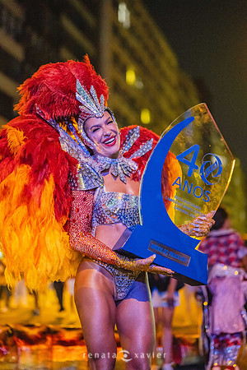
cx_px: 124
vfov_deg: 39.6
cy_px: 185
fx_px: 515
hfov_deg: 27.0
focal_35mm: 50
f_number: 1.2
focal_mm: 50
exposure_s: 1/250
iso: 6400
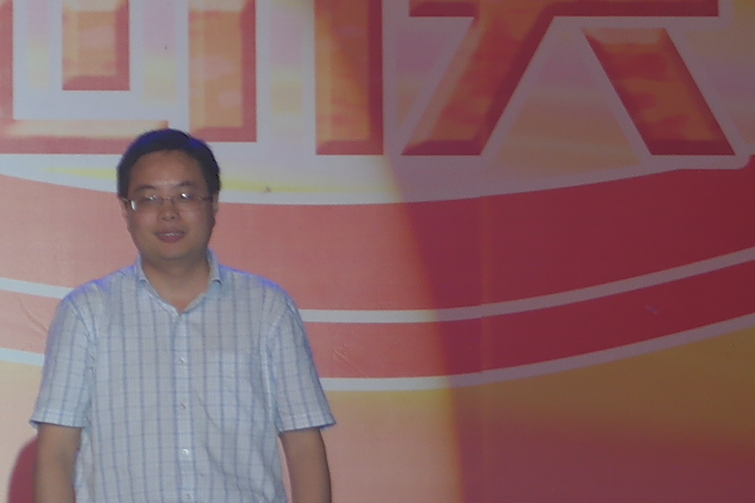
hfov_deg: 4.8
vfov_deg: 3.2
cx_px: -588
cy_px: -317
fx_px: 8975
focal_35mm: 428
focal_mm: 50
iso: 200
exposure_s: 1/100
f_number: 5.6
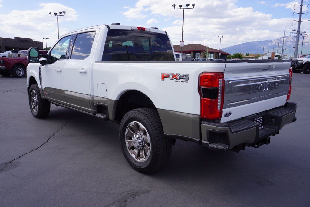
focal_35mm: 30
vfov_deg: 43.7
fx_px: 258
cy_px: 104
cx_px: 155
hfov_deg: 61.9
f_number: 9
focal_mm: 20
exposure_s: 1/125
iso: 100
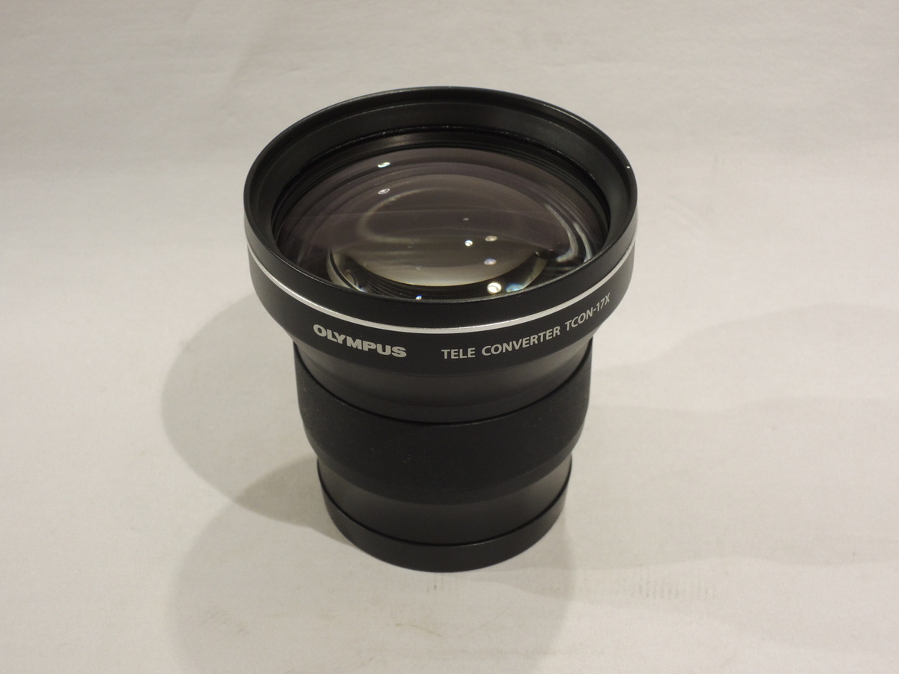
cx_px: 450
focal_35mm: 70
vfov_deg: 21.0
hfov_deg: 27.8
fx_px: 1818
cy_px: 337
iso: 400
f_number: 4.5
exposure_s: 1/80
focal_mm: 12.5
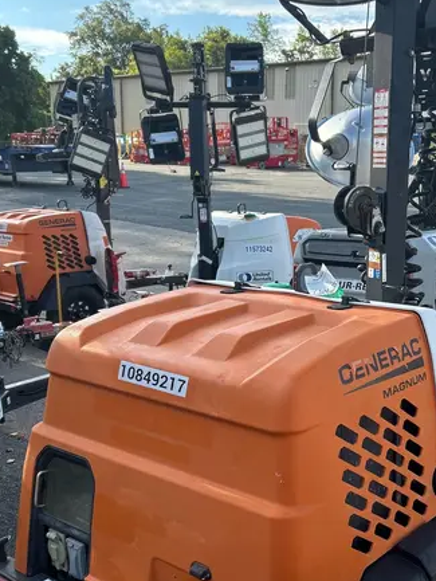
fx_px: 739
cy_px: 346
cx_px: 305
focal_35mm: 44
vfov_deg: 42.7
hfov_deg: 32.5
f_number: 1.5
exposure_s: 1/965
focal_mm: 5.7
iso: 50
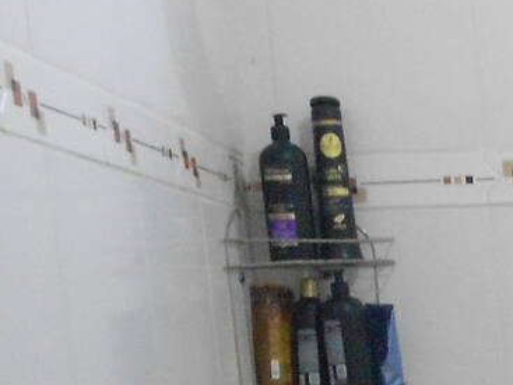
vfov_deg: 13.2
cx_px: 727
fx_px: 1511
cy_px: 672
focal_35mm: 102
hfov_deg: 17.6
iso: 400
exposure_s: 1/15
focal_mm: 4.6
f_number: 3.2
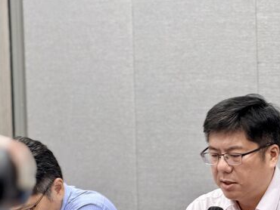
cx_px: 226
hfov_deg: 12.1
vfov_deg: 9.2
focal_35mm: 162
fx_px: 1311
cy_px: 168
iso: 250
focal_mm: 16.89
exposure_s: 1/60
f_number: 2.8
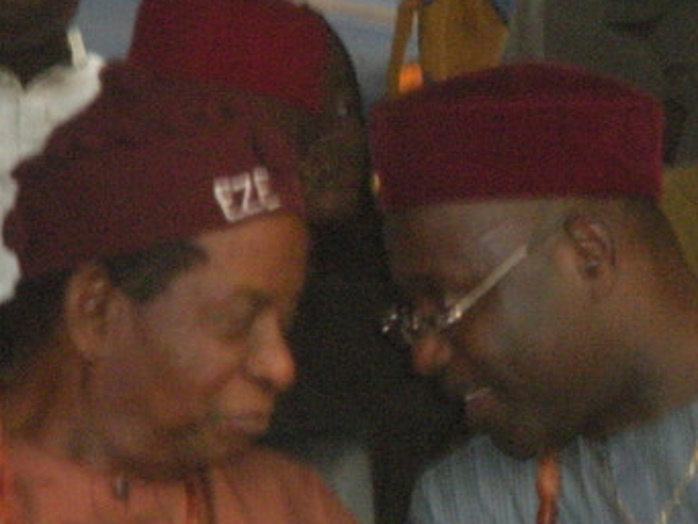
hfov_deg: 6.5
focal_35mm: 306
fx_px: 6172
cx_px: 592
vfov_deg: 4.9
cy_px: 220
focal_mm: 31.5
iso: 800
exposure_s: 1/125
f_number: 5.6
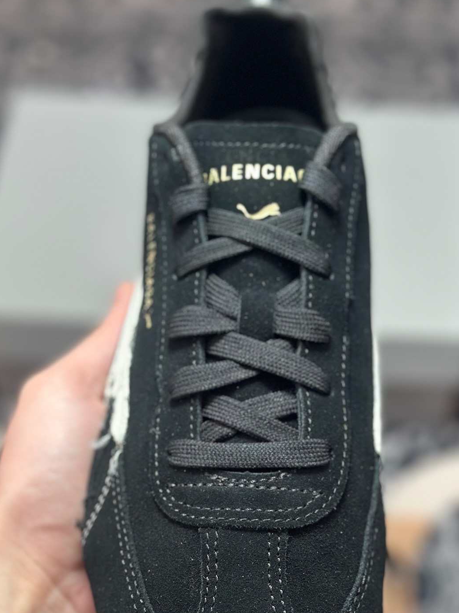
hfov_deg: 20.7
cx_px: 246
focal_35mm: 71
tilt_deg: -56.5
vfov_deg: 27.3
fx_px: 1256
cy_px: 377
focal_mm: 6.86
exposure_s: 1/360
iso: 80
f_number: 1.78
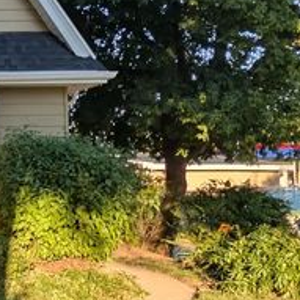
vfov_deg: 30.0
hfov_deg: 22.3
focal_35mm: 57
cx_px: -196
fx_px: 559
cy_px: 158
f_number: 1.7
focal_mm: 2.02
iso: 54
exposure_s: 1/1305
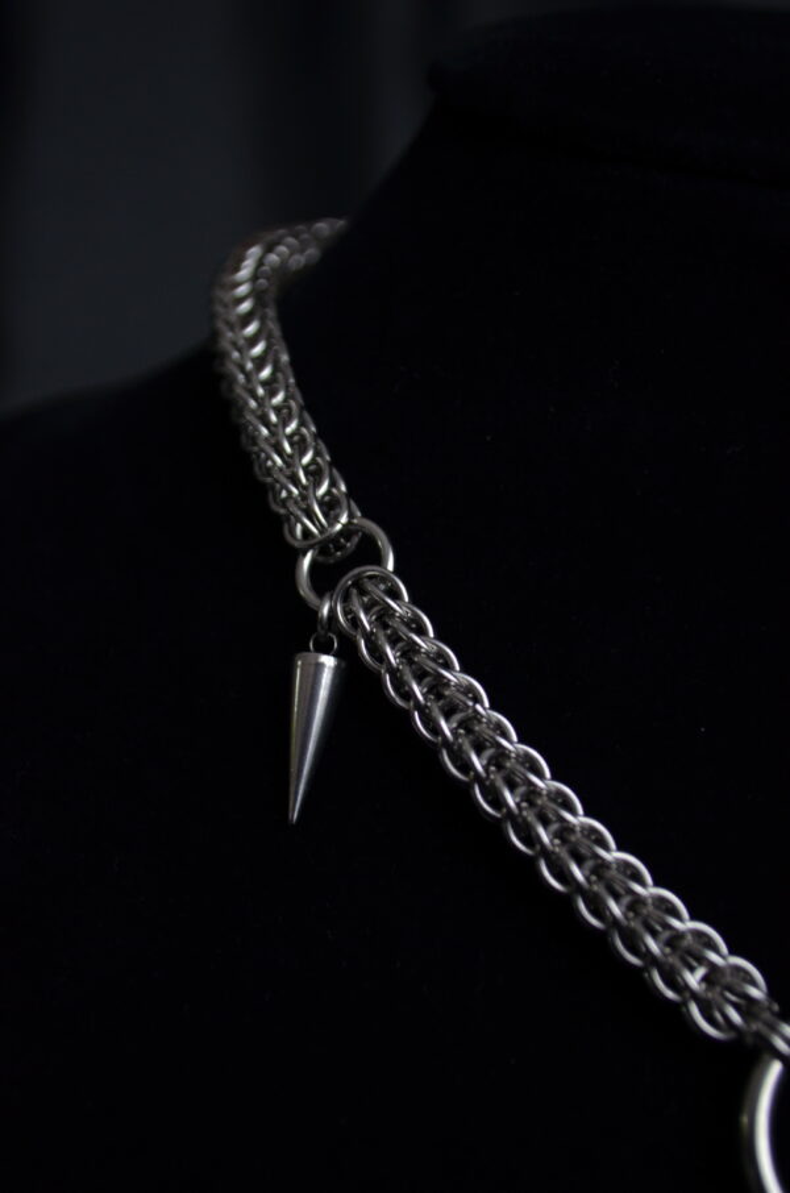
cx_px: 395
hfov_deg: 22.5
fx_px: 1984
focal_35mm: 60
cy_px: 596
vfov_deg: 33.5
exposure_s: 1/20
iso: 400
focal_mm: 40
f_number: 5.6
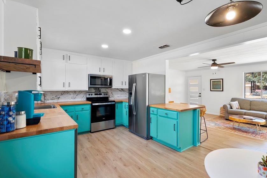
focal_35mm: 17
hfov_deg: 92.9
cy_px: 89
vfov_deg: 70.4
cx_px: 148
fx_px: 126
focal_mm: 14
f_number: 8
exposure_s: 1/15
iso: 1250
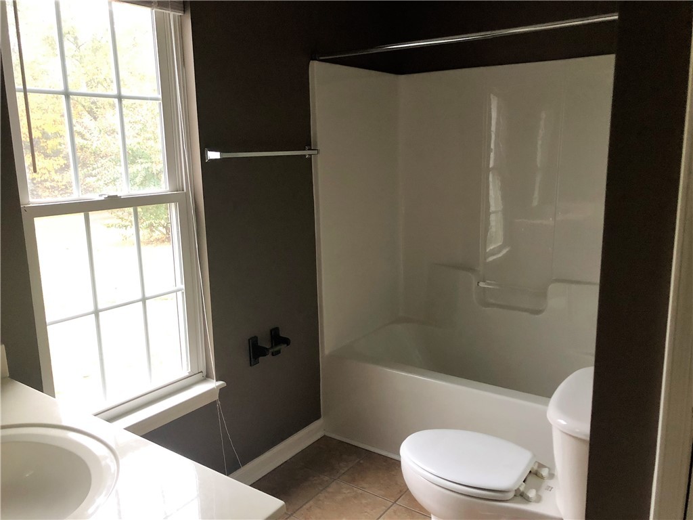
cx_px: 346
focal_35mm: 29
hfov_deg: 61.7
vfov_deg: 48.2
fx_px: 581
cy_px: 260
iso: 100
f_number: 1.8
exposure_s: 1/6
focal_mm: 3.99
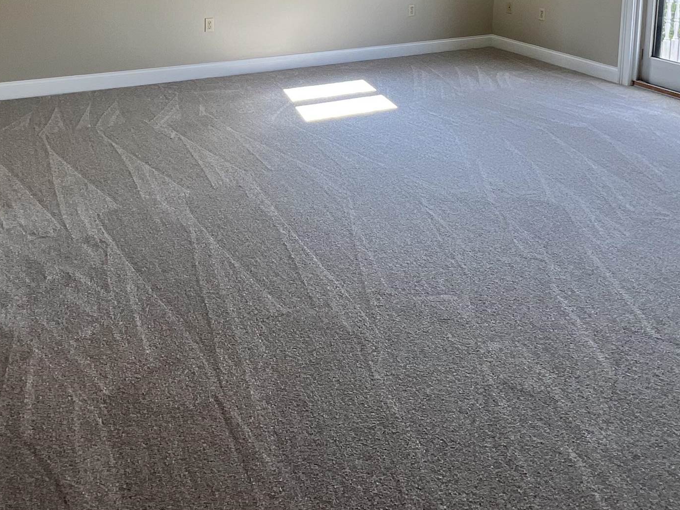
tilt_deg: -6.2
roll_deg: -0.6
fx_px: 570
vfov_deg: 40.6
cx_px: 286
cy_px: -28
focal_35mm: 29
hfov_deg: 61.3
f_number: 1.8
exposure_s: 1/99
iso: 40
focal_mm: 1.57
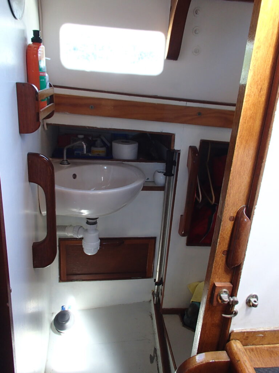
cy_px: 186
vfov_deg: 63.4
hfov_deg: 49.7
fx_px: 301
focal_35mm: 28
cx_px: 140
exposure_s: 1/60
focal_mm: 5
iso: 200
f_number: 3.9
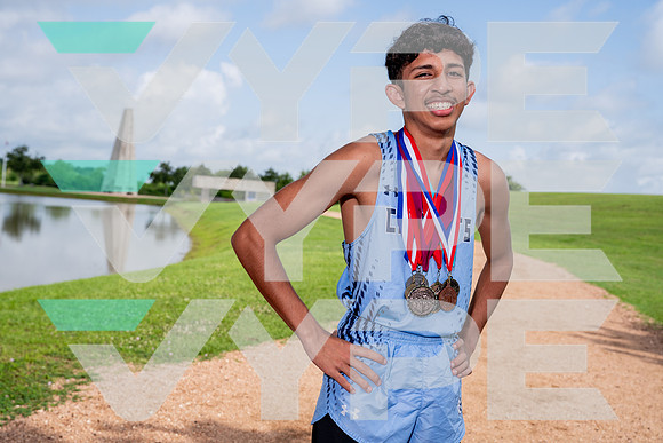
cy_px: 222
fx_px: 810
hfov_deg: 44.5
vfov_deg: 30.5
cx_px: 332
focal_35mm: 44
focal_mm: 44
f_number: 5.6
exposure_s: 1/640
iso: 100
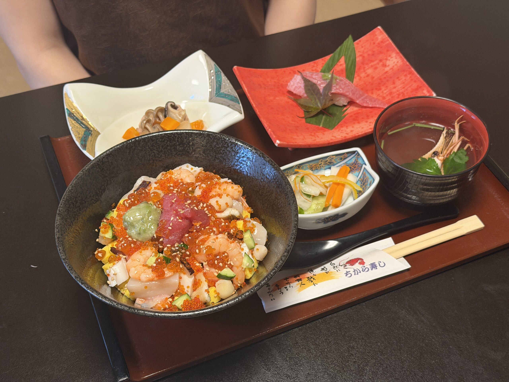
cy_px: 191
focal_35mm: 48
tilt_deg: -48.5
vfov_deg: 30.3
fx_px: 706
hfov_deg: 39.7
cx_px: 254
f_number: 1.78
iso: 200
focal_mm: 6.76
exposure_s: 1/50
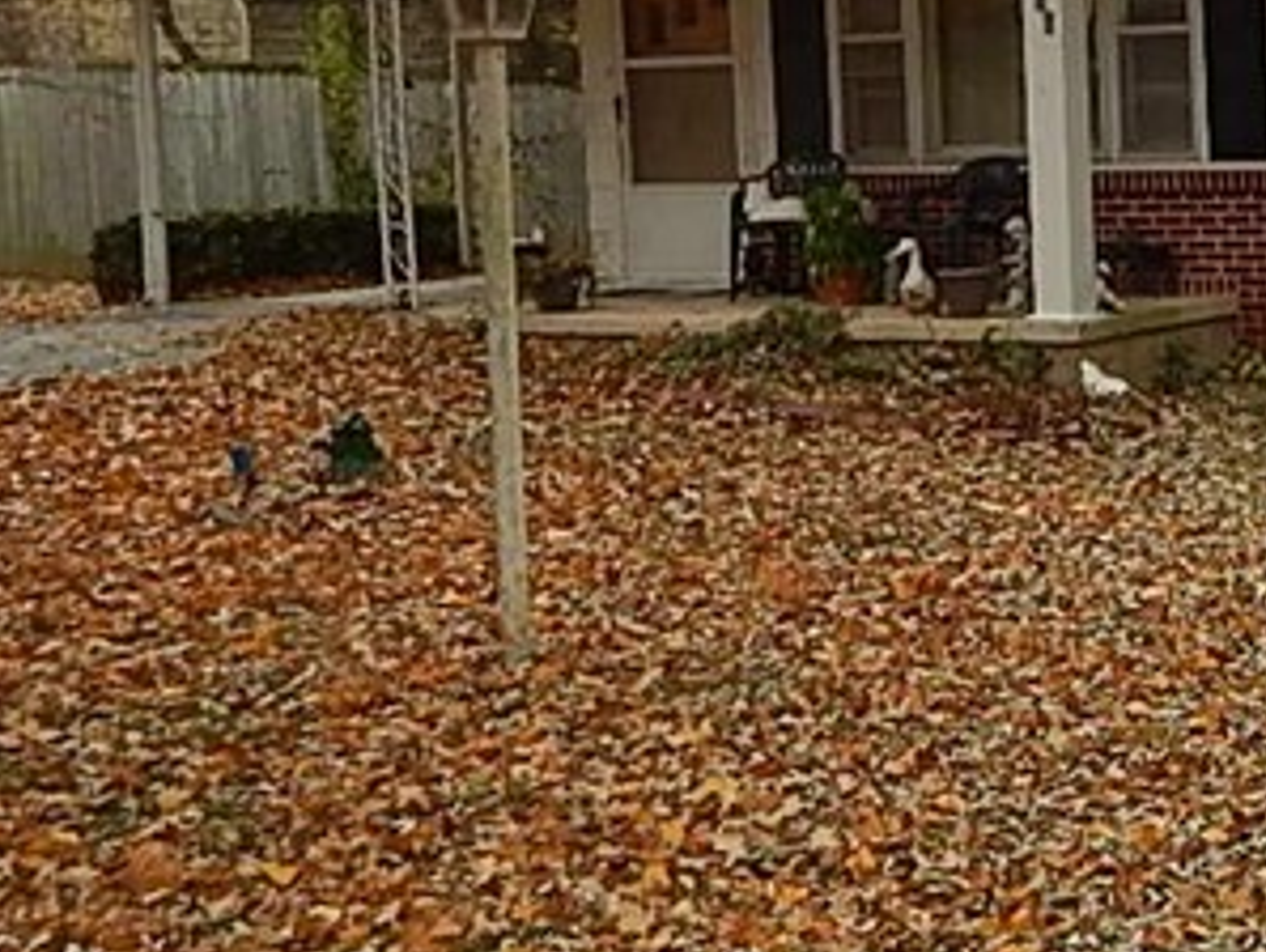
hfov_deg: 22.4
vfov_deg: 18.6
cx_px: 1589
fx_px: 2892
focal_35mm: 79
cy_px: 336
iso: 125
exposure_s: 1/200
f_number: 3
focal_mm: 4
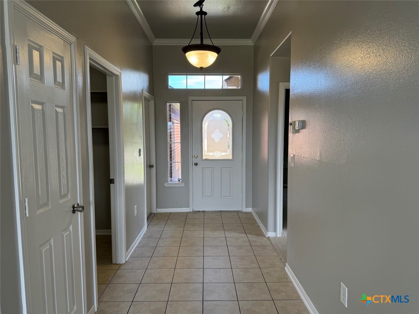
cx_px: 210
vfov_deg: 56.8
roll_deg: +0.1
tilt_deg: -4.9
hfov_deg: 71.6
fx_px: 291
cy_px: 157
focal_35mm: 24
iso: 100
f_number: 1.78
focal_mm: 6.76
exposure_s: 1/132
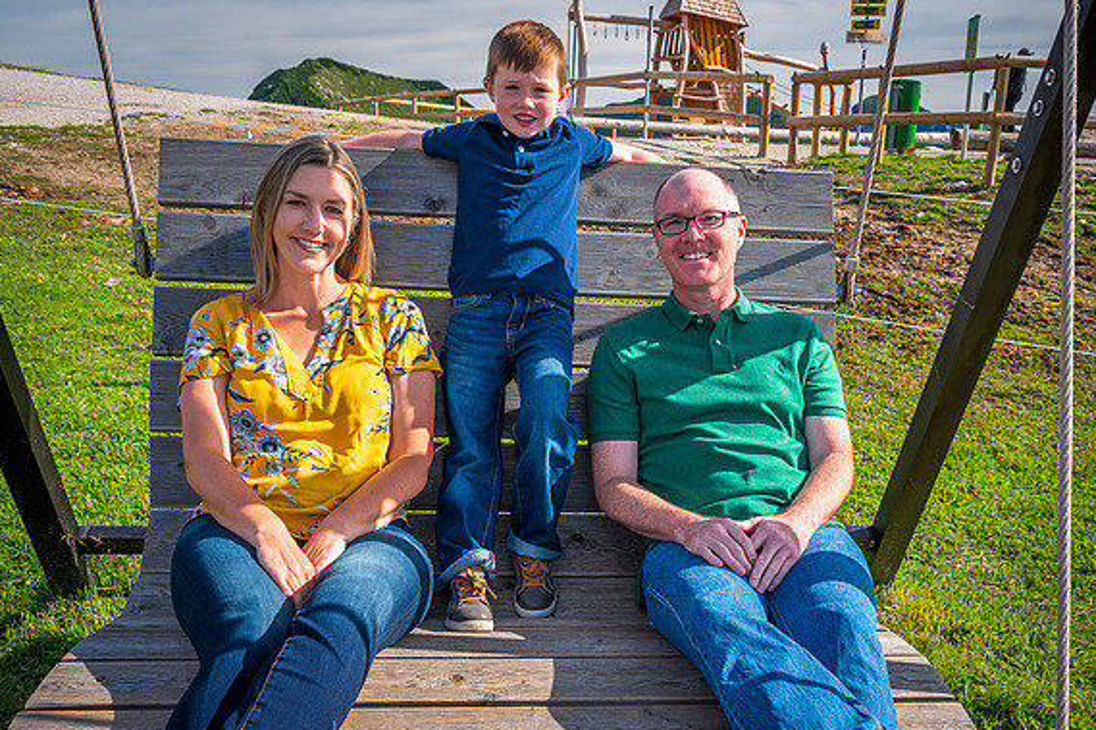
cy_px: 513
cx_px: 653
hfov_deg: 51.6
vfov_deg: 35.4
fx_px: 1126
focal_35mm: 37
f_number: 6.3
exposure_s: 1/160
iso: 100
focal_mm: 24
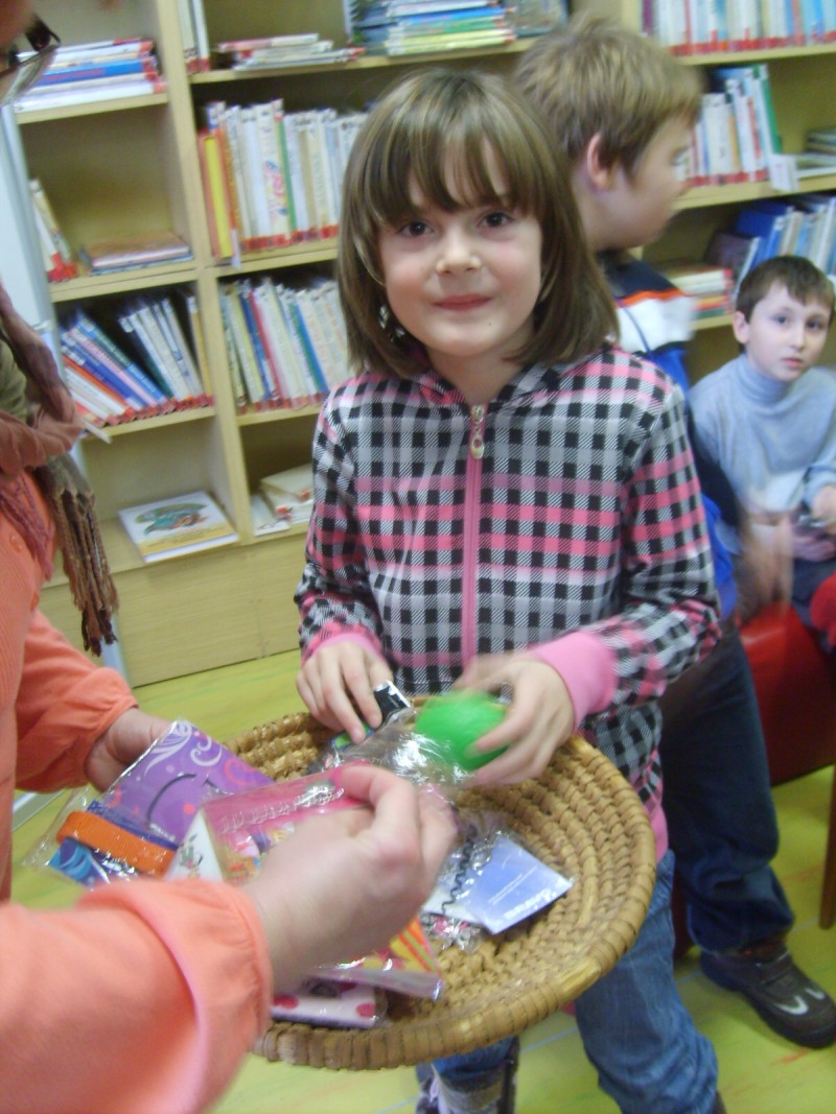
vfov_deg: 52.6
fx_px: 1127
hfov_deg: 40.7
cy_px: 557
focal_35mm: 35
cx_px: 418
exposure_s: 1/6
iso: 140
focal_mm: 5.8
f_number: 2.8
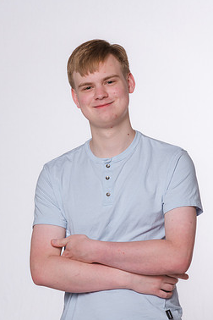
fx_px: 2112
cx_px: 90
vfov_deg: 8.6
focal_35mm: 238
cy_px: 189
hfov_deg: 5.8
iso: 400
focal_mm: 200
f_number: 7.1
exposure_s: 1/400
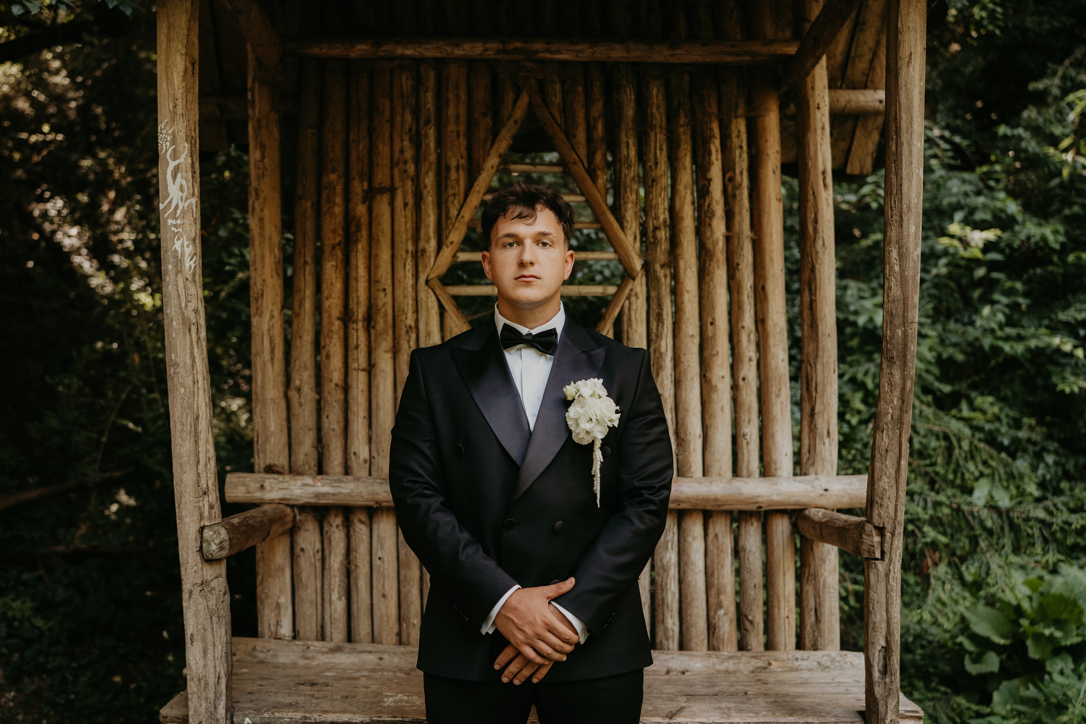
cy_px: 362
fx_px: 1056
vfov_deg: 37.9
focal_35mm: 35
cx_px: 543
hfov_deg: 54.4
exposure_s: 1/800
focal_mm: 35
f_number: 2.2
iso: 640
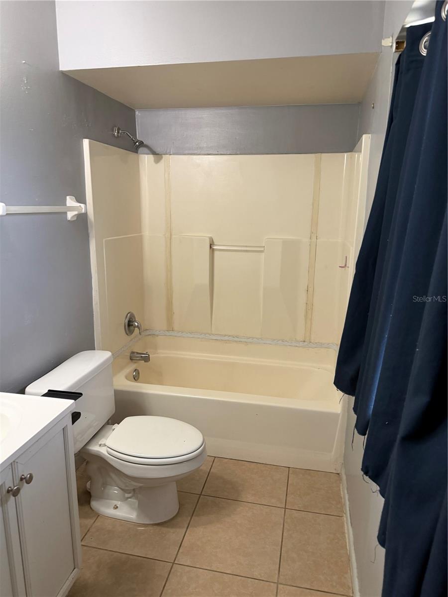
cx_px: 224
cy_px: 298
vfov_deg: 71.6
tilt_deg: -12.1
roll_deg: +0.0
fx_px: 414
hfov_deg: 56.8
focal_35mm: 24
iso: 250
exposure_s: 1/60
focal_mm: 6.76
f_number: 1.78
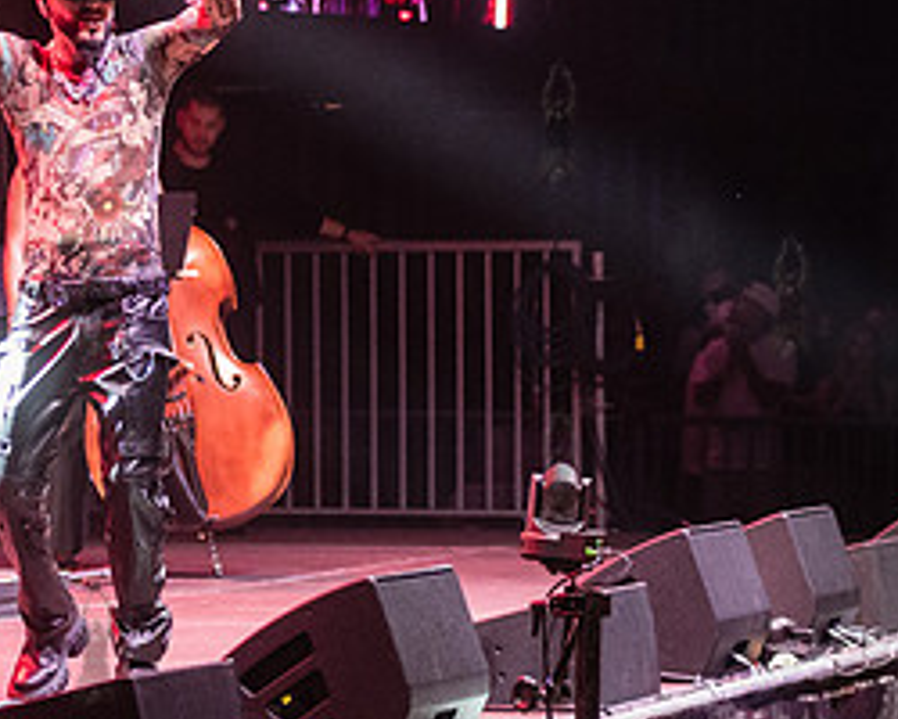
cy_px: 294
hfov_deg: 8.6
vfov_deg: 6.9
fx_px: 5927
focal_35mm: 223
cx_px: 21
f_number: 4
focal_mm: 92
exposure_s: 1/320
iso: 5000
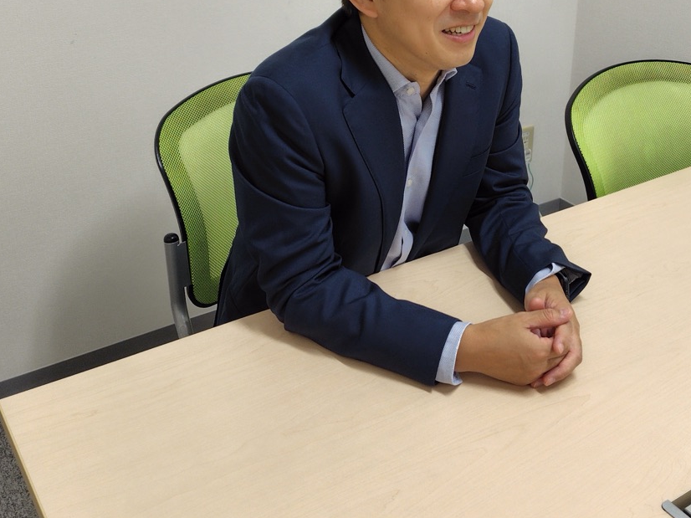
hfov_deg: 47.4
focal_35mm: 39
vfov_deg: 35.7
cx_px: 435
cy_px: 108
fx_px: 778
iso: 158
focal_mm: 5.6
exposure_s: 1/50
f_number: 1.9
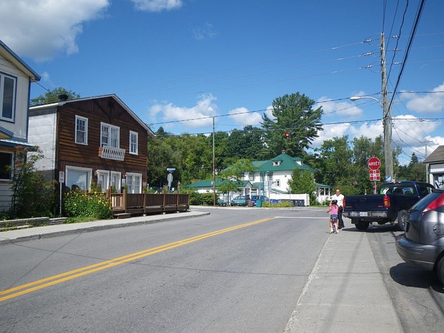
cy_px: 166
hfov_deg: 63.4
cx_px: 222
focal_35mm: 28
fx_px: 359
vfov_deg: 49.7
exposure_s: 1/400
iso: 50
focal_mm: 5
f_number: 4.2
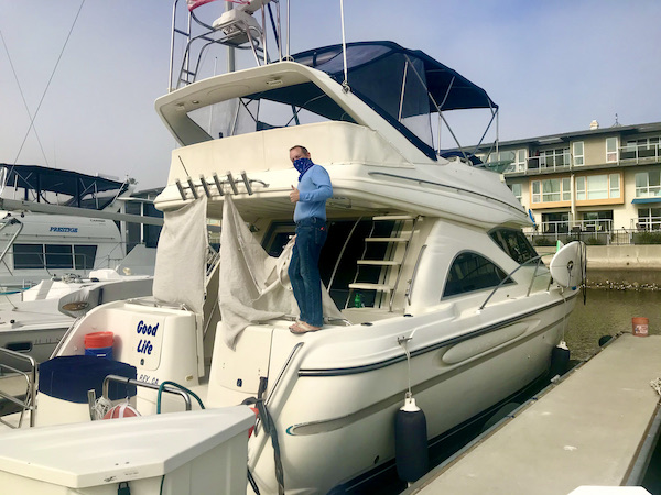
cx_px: 330
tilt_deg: +1.8
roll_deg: -0.2
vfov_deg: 49.7
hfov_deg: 63.4
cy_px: 248
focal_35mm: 28
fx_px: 535
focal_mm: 3.99
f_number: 1.8
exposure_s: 1/4367
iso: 20
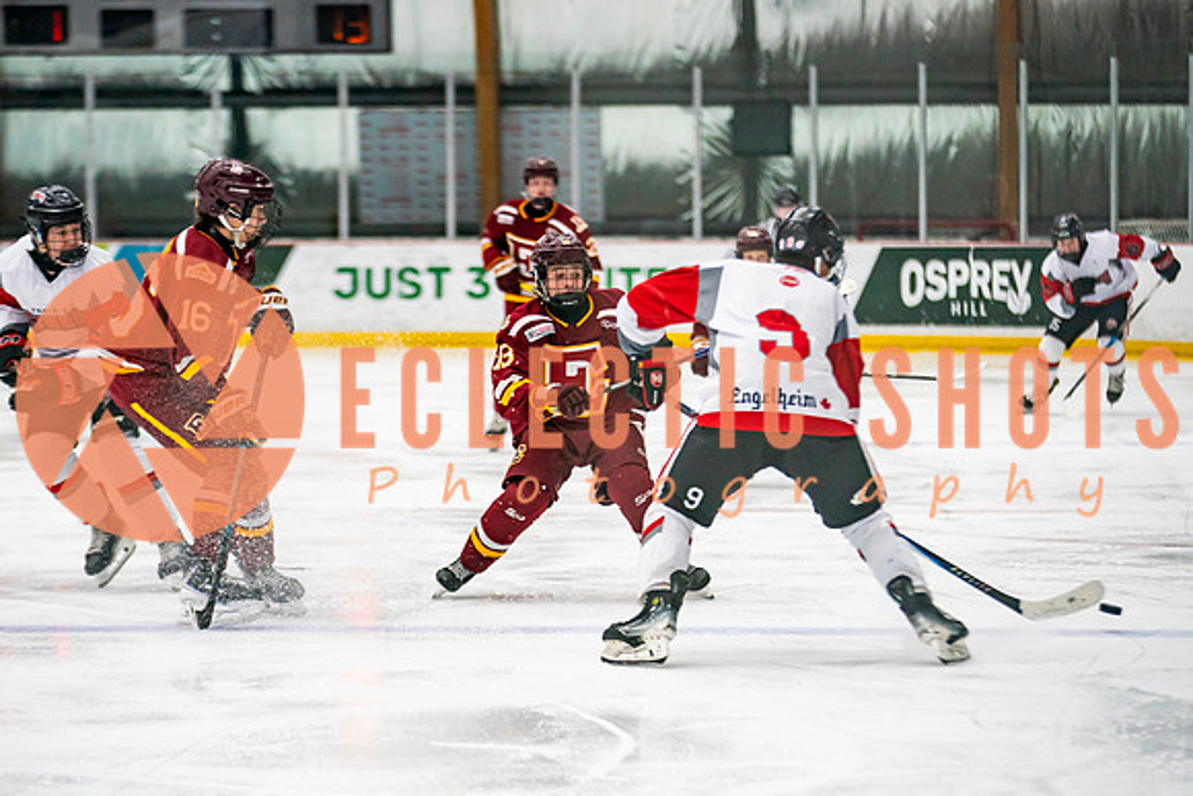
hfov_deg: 11.2
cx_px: 579
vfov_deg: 7.5
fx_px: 6063
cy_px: 393
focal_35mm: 183
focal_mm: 140
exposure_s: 1/640
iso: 2000
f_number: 2.8
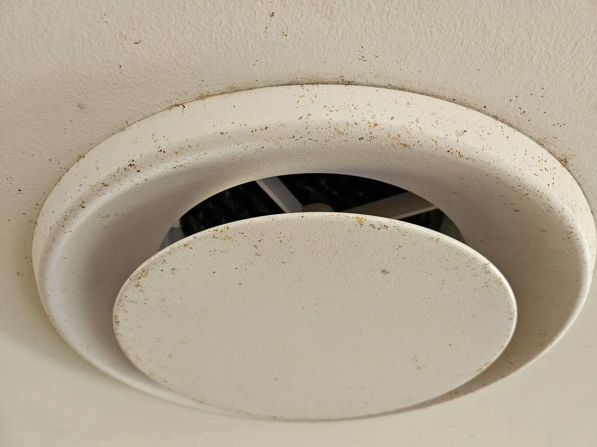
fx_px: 397
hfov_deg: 73.9
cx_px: 298
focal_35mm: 23
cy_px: 224
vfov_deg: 58.9
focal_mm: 5.4
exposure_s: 1/100
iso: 500
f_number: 1.8
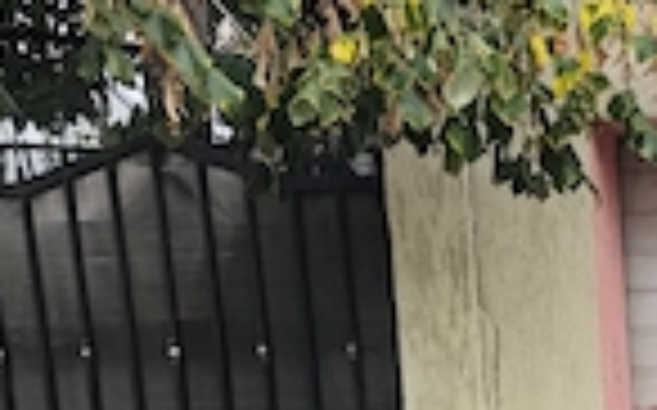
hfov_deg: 18.8
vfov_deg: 11.2
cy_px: 933
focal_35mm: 100
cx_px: 922
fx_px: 1789
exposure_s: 1/100
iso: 64
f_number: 1.65
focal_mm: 6.18
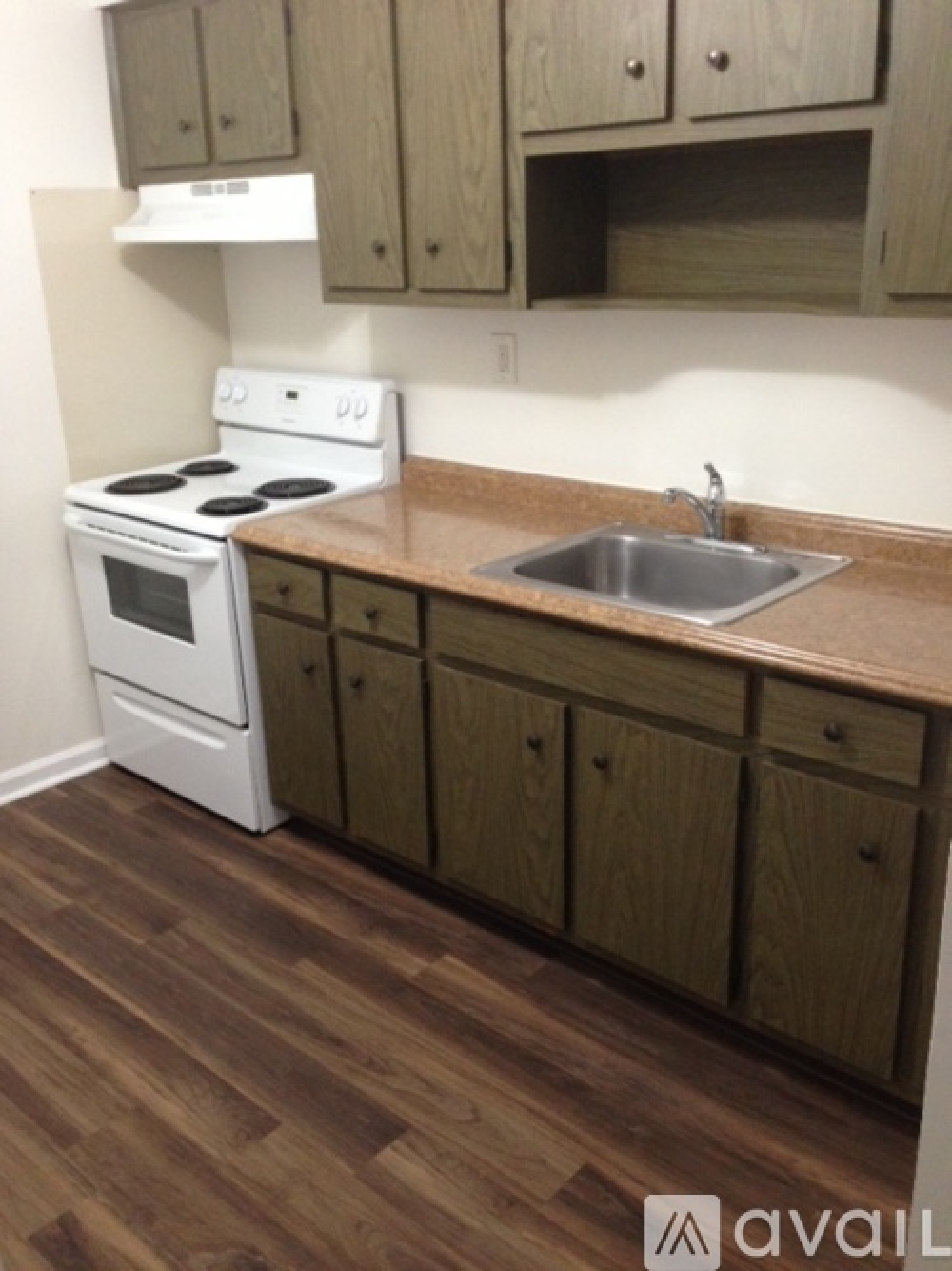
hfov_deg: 42.9
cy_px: 636
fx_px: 1210
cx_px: 476
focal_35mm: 33
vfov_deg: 55.4
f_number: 2.4
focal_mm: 4.13
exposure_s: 1/20
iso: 200
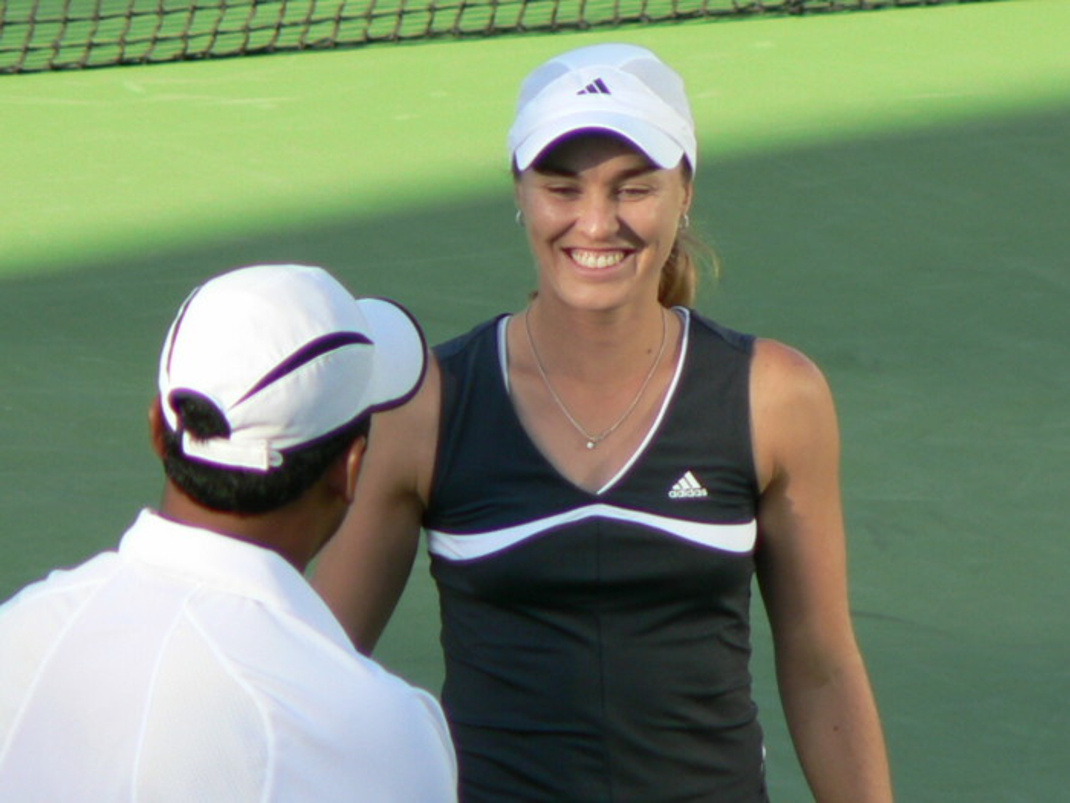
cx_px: 535
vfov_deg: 3.4
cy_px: 402
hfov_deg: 4.6
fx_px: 13353
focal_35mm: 432
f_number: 3.3
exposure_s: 1/250
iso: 80
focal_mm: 72
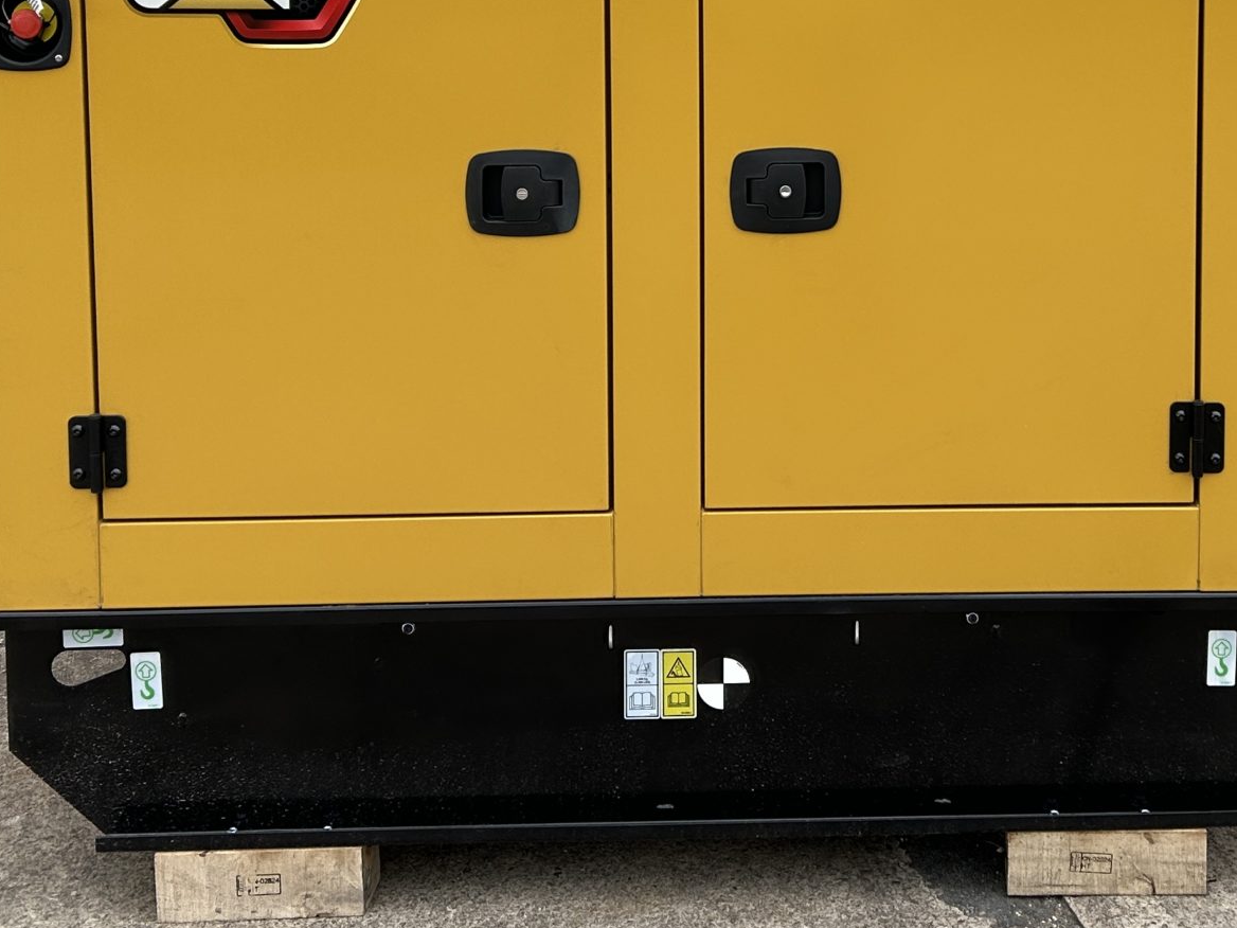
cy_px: -7
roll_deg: -0.6
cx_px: 925
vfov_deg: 24.5
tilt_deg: -3.2
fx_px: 2037
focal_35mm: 57
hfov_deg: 33.1
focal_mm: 5.7
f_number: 1.5
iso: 50
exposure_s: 1/1377
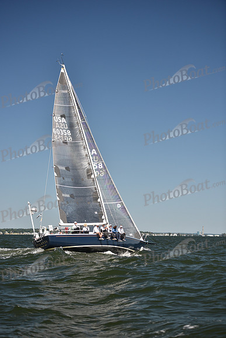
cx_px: 113
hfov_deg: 19.5
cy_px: 169
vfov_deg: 28.8
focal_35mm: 70
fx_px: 659
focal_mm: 70
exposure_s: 1/1600
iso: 250
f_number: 3.2
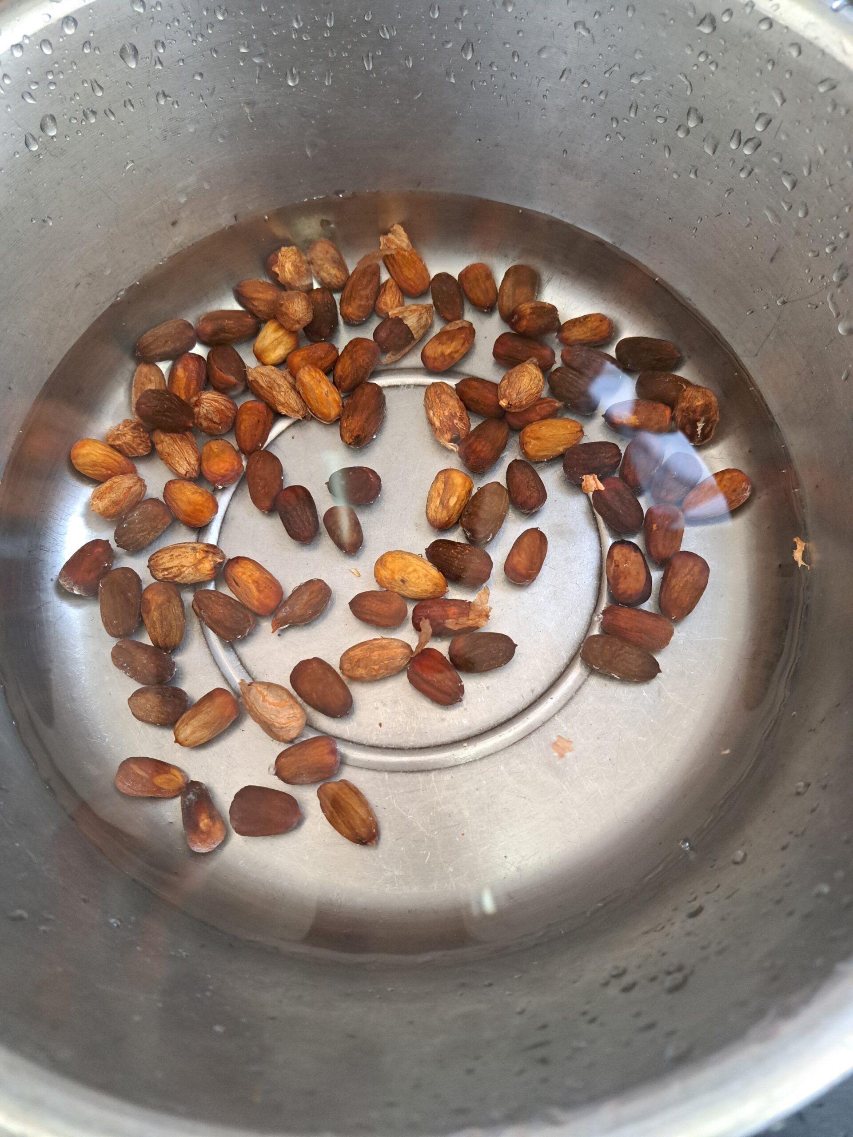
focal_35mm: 24
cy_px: 568
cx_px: 426
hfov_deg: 56.8
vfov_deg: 71.6
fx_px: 789
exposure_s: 1/50
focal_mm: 5.23
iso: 500
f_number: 1.8
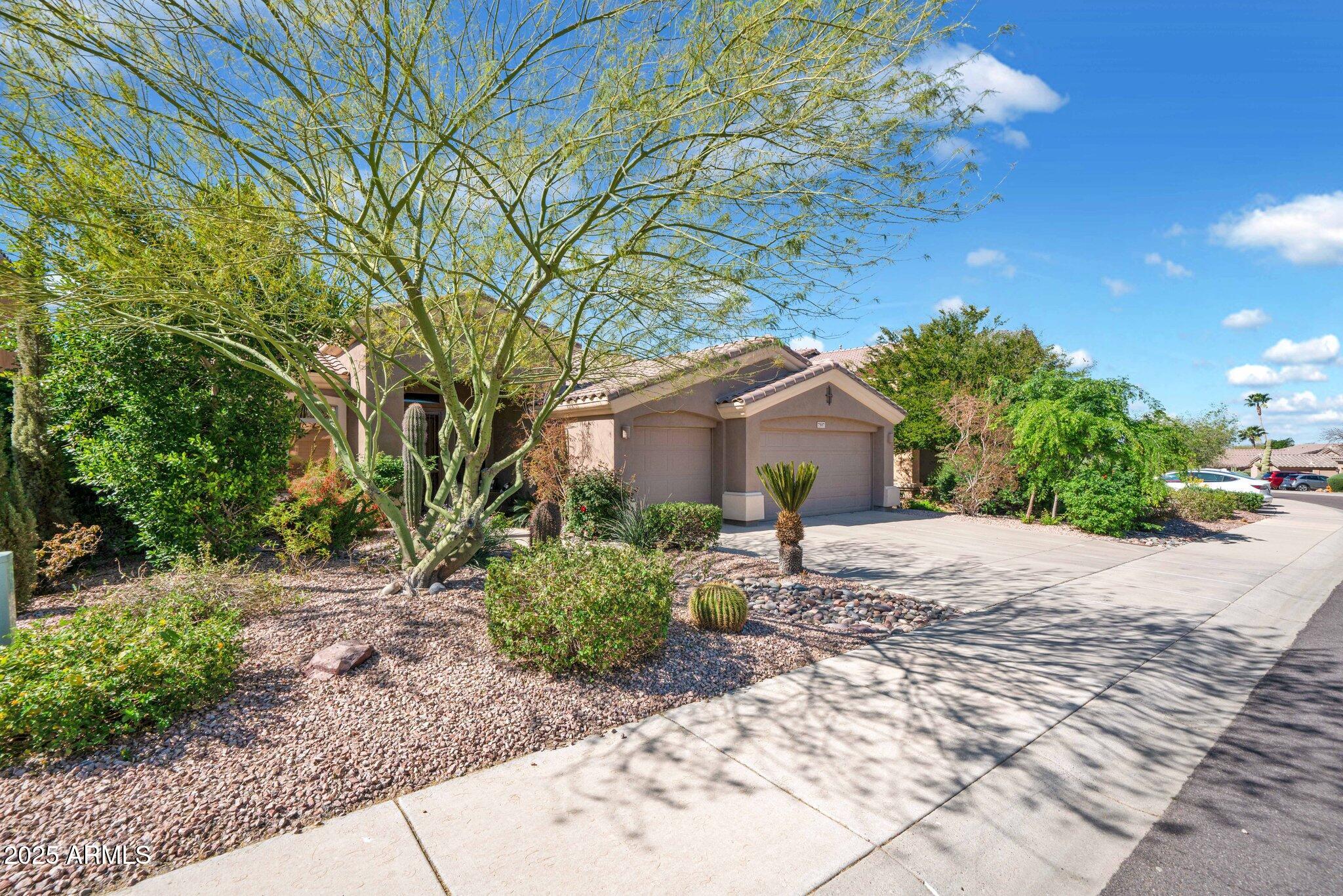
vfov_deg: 73.8
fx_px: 597
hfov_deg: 96.7
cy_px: 448
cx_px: 672
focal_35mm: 16
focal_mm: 16
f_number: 10
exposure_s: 1/160
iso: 100
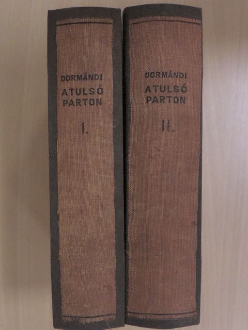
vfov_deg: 43.9
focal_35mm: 43
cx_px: 124
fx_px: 411
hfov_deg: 33.6
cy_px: 165
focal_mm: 7.6
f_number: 3.4
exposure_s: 1/100
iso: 1600
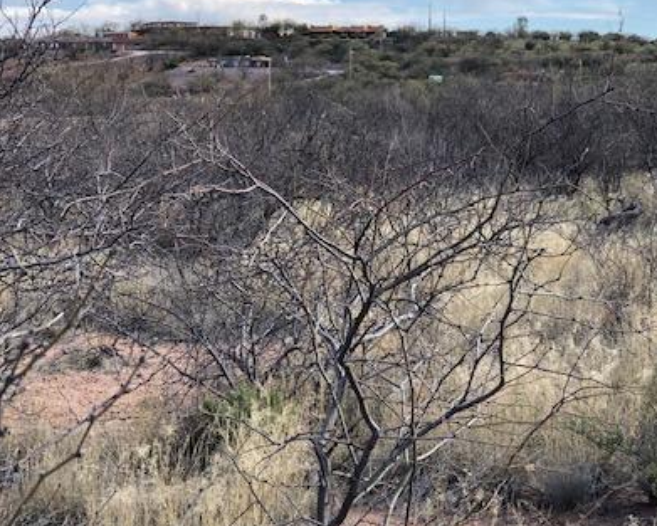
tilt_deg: -7.7
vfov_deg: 16.9
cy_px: 274
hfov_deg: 21.0
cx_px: 346
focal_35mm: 91
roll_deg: -0.1
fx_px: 1770
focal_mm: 6.6
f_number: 2.8
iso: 20
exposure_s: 1/292
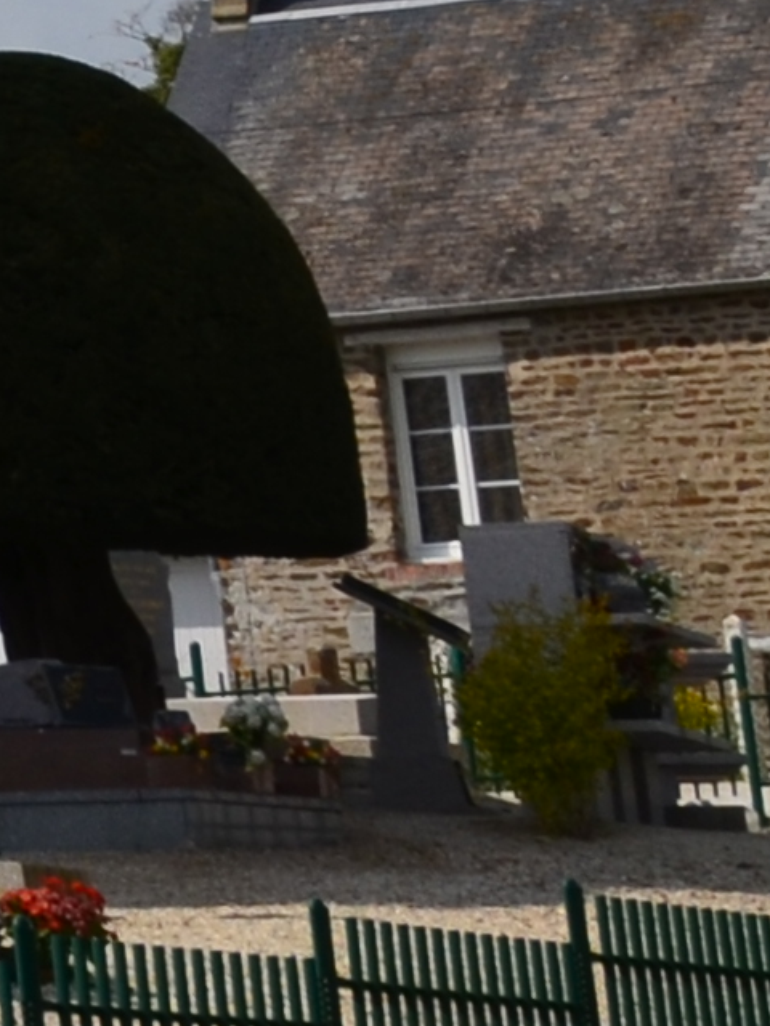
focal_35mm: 244
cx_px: -2956
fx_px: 7237
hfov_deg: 5.0
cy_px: -1484
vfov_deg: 7.5
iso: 200
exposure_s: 1/400
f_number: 11
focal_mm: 22
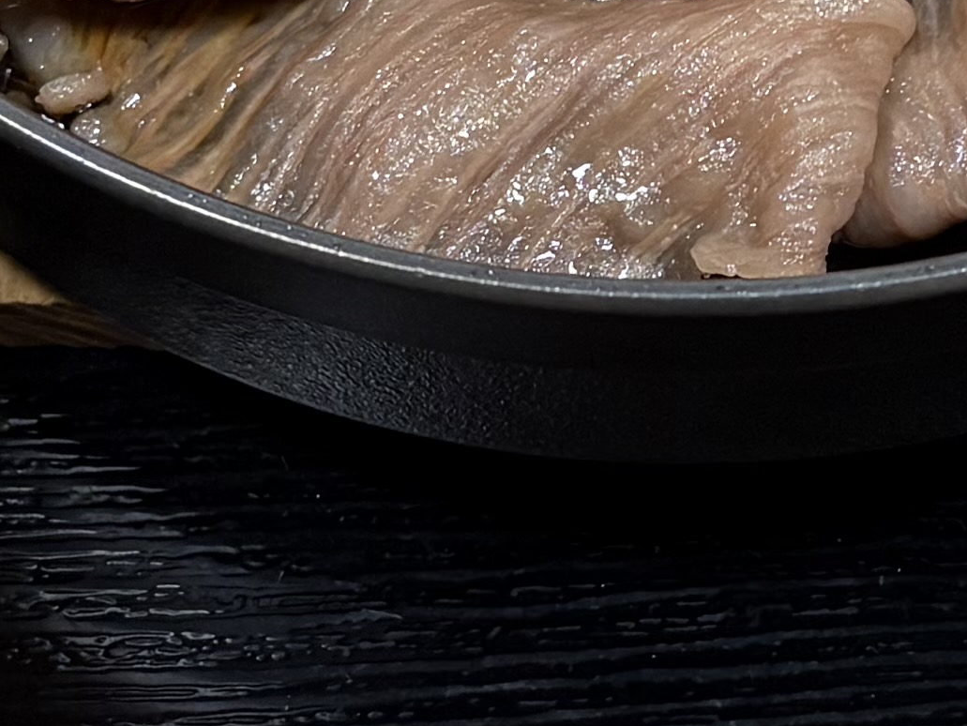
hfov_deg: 13.7
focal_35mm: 144
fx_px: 4024
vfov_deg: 10.3
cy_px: 143
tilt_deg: -59.7
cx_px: 653
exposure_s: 1/50
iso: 200
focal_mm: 5.96
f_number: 1.6
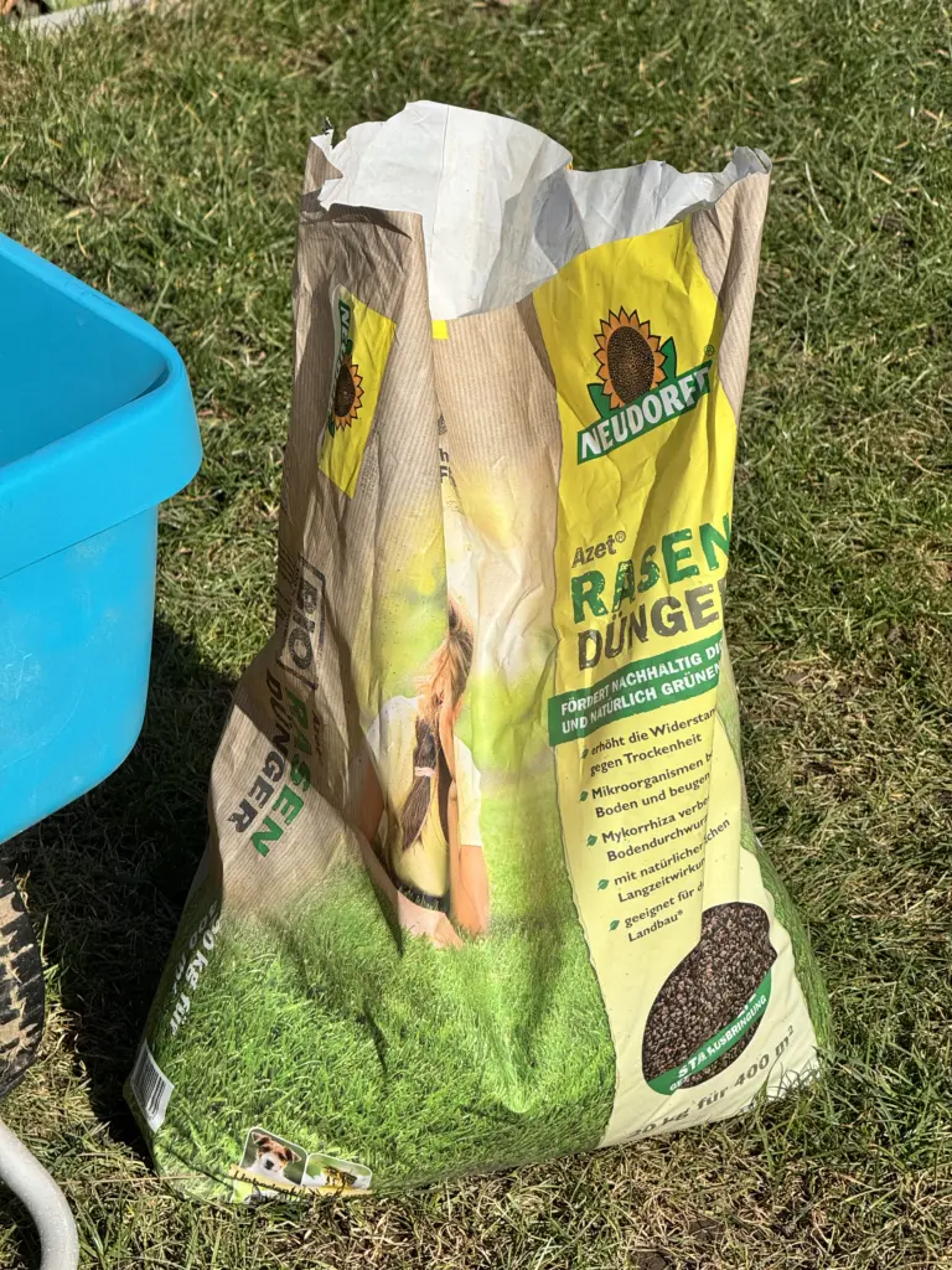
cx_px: 476
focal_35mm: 120
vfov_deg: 16.4
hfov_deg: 12.3
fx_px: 4400
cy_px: 635
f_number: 2.8
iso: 50
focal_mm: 15.66
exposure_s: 1/2283
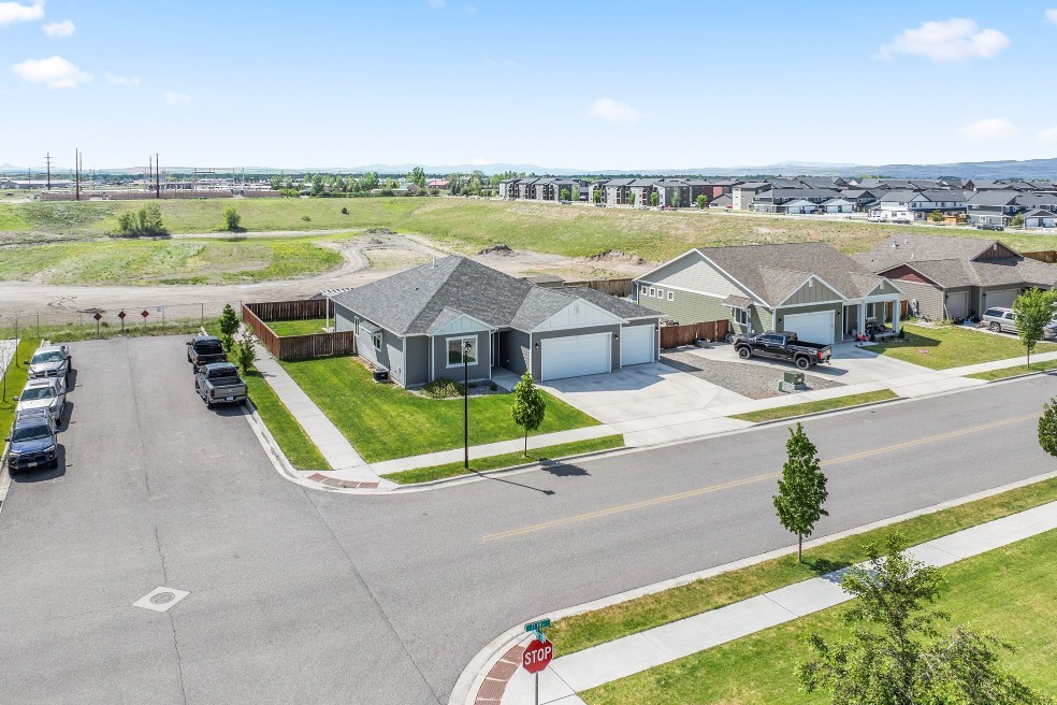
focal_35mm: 26
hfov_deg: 69.4
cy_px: 361
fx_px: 763
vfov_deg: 49.5
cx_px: 508
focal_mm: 12.29
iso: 100
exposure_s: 1/2500
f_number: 2.8
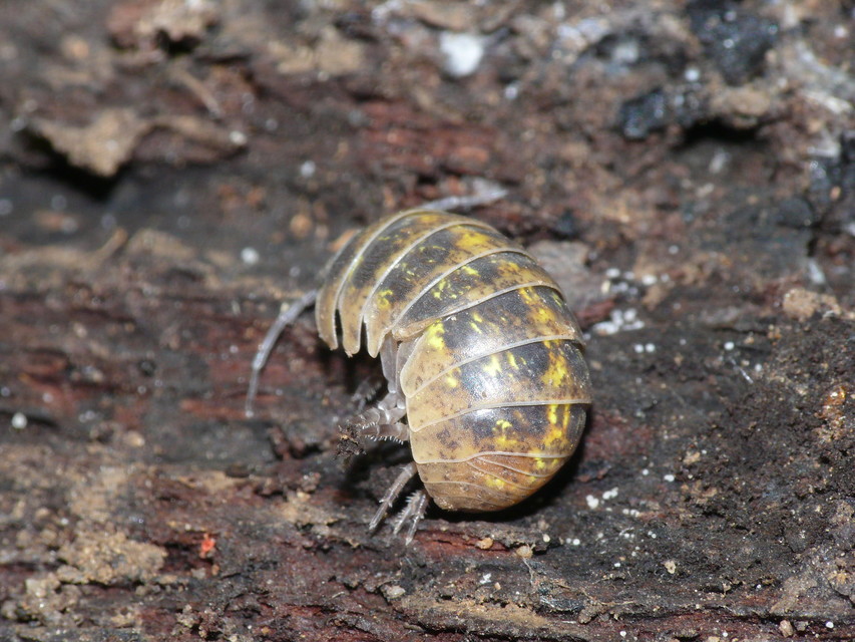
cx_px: 428
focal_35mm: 257
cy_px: 321
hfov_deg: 7.7
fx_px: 6349
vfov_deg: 5.8
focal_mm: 54.3
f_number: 10
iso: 200
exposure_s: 1/30
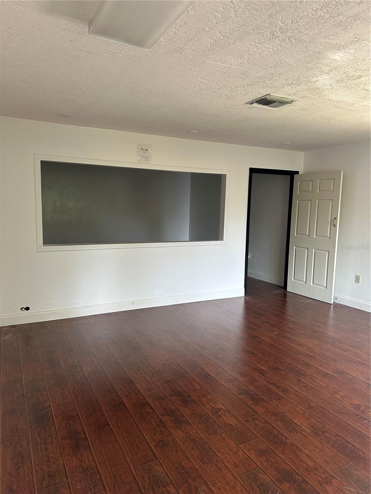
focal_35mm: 24
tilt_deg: -5.1
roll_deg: -1.9
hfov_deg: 56.8
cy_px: 247
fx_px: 343
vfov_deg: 71.6
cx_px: 186
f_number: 1.78
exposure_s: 1/121
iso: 160
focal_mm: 6.86
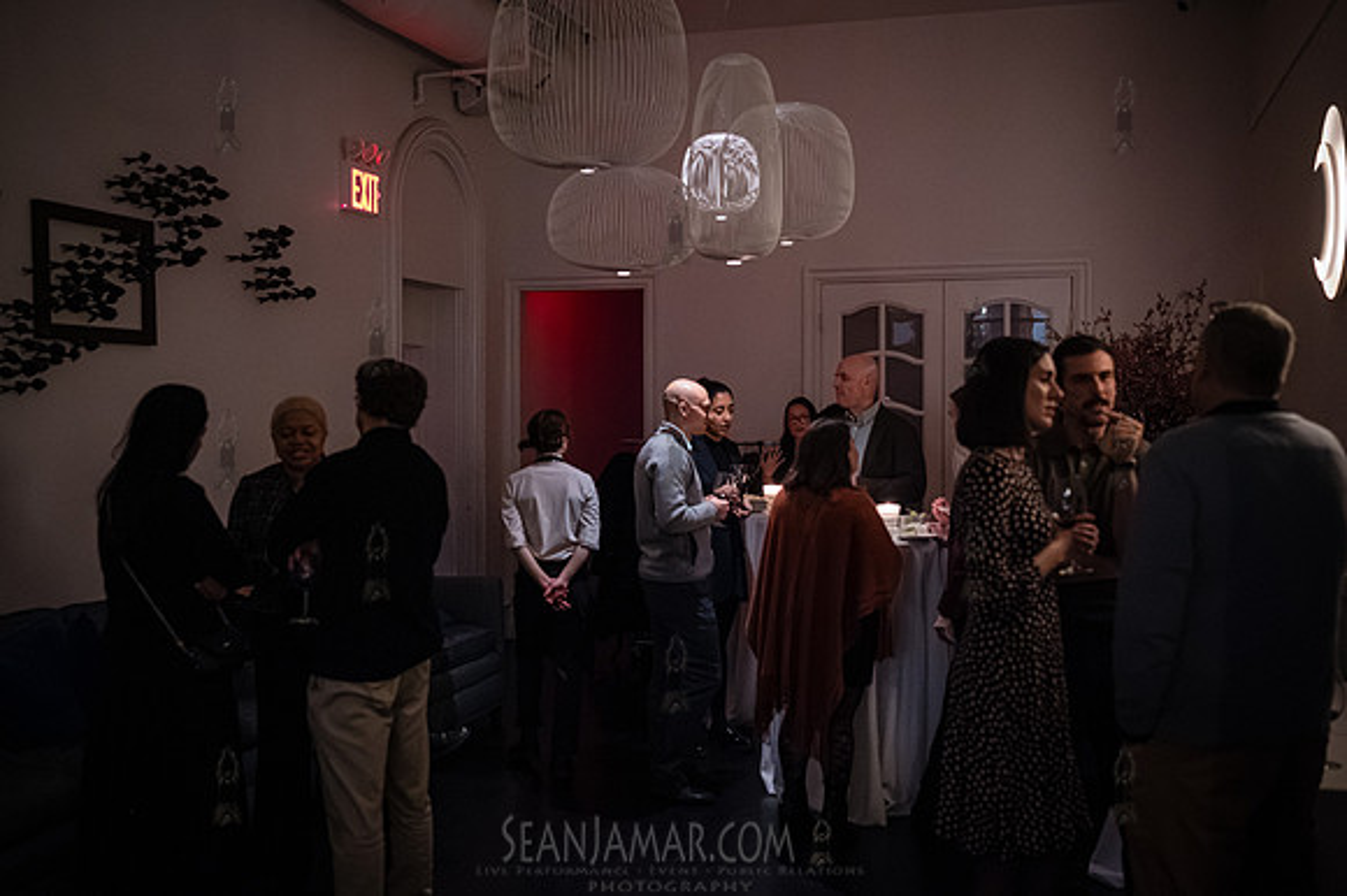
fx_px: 1350
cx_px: 662
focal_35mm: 36
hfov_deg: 53.0
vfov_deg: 36.7
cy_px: 448
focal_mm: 35
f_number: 2.8
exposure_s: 1/160
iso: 16000
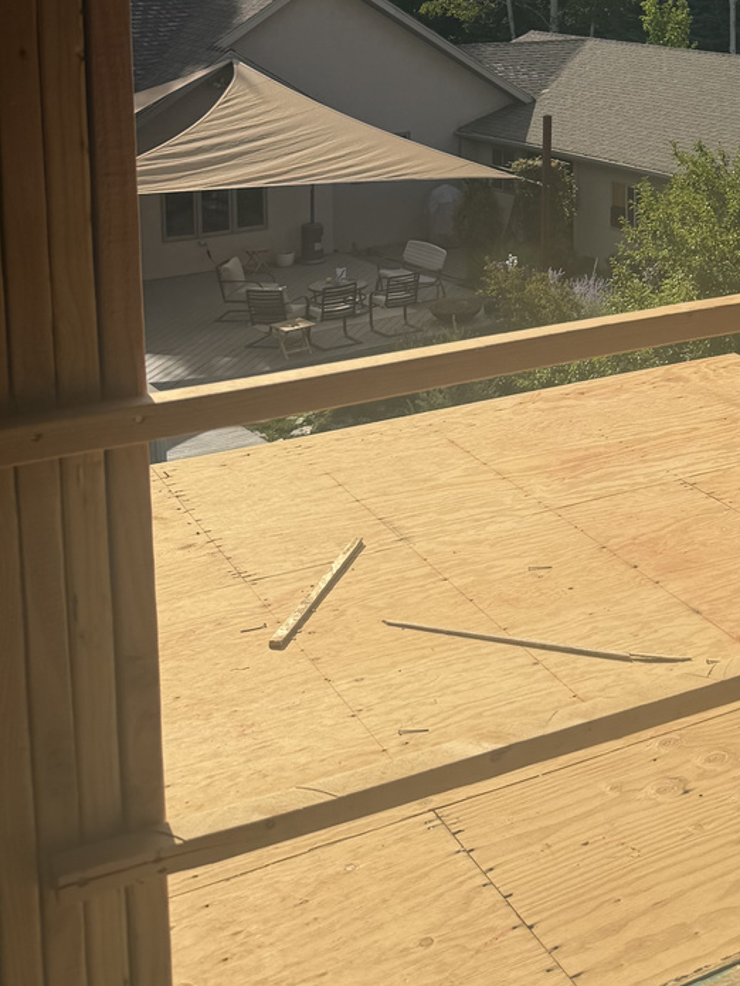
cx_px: 795
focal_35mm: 53
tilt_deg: -6.2
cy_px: 81
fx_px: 1511
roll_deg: +0.6
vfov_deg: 34.0
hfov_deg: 25.7
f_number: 1.78
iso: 80
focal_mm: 6.76
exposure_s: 1/6173
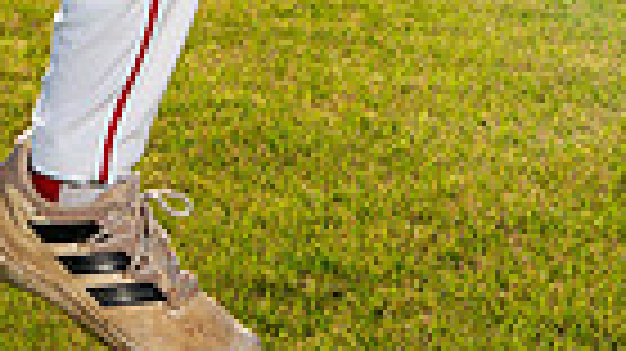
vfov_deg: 9.0
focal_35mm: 119
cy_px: -554
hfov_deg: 17.8
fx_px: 1974
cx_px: 113
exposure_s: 1/250
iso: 64
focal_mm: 35
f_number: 7.1
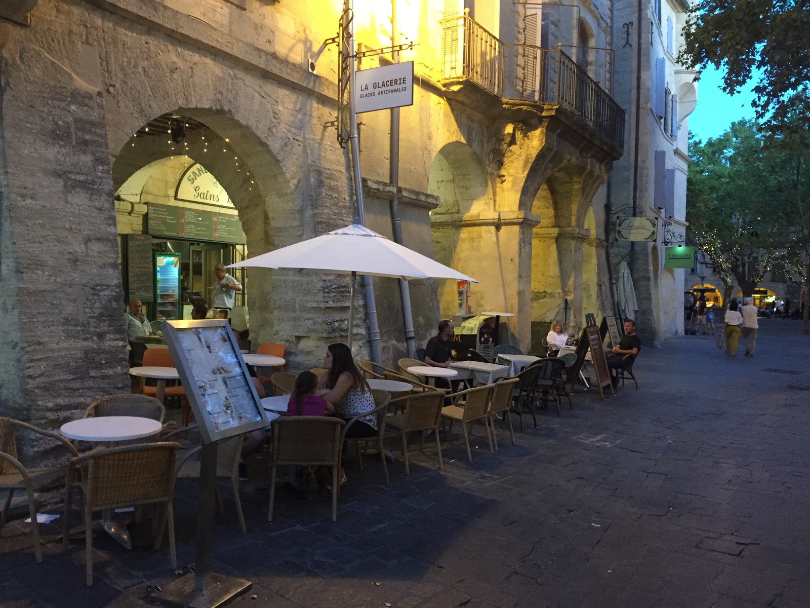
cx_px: 405
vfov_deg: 48.2
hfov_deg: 61.7
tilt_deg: +0.9
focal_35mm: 29
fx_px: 679
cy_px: 304
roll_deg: -1.0
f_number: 2.2
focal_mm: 4.15
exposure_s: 1/33
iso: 320
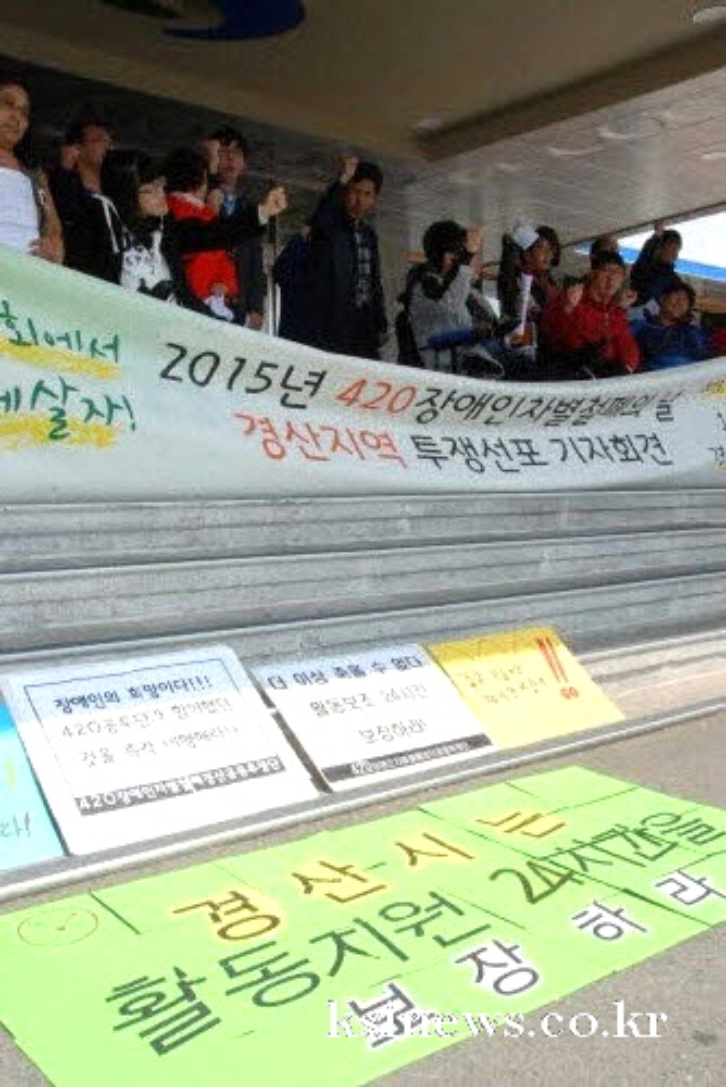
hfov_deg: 36.9
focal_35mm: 36
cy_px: 544
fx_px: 1087
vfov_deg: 53.1
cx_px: 363
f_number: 25
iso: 1000
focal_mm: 24
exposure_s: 1/200
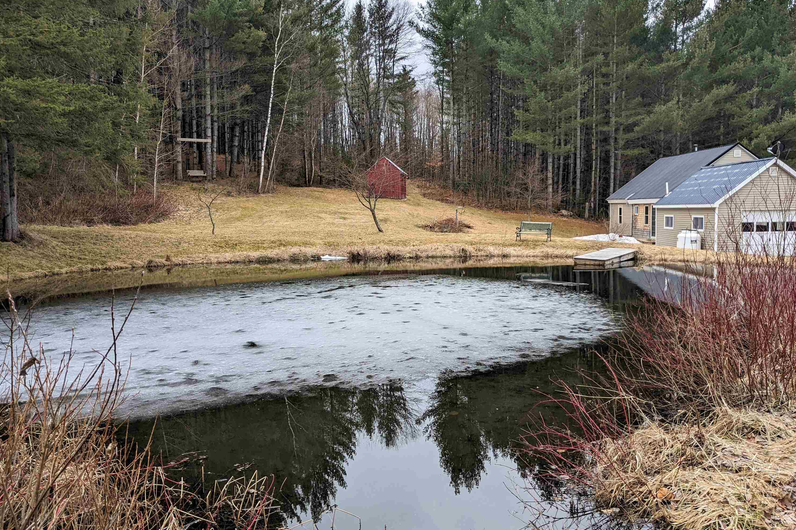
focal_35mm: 29
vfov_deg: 45.0
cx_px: 403
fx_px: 641
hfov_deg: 63.7
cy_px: 258
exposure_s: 1/1565
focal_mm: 4.38
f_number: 1.73
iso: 43
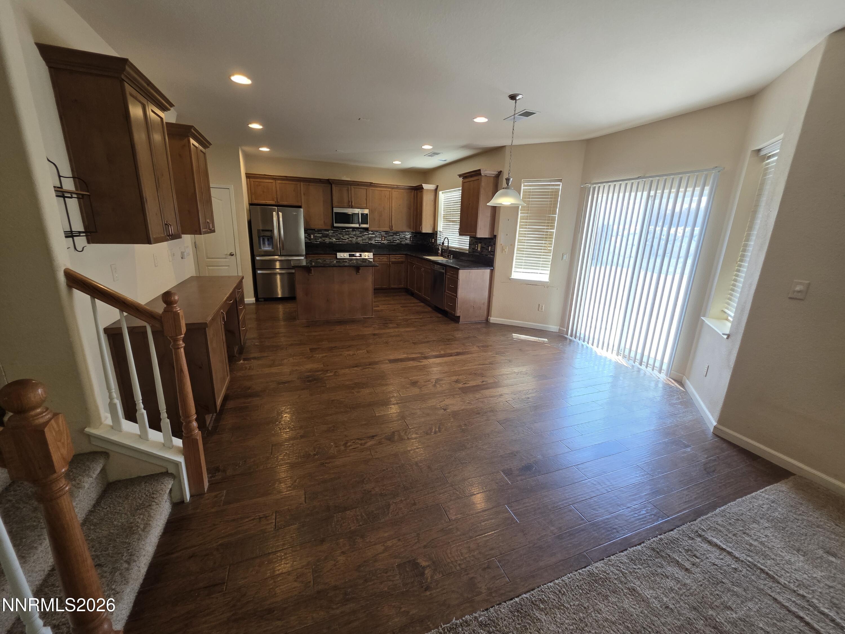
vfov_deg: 89.9
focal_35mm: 13
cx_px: 422
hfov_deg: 106.2
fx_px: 317
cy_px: 317
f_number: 1.9
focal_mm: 2.2
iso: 160
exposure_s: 1/120
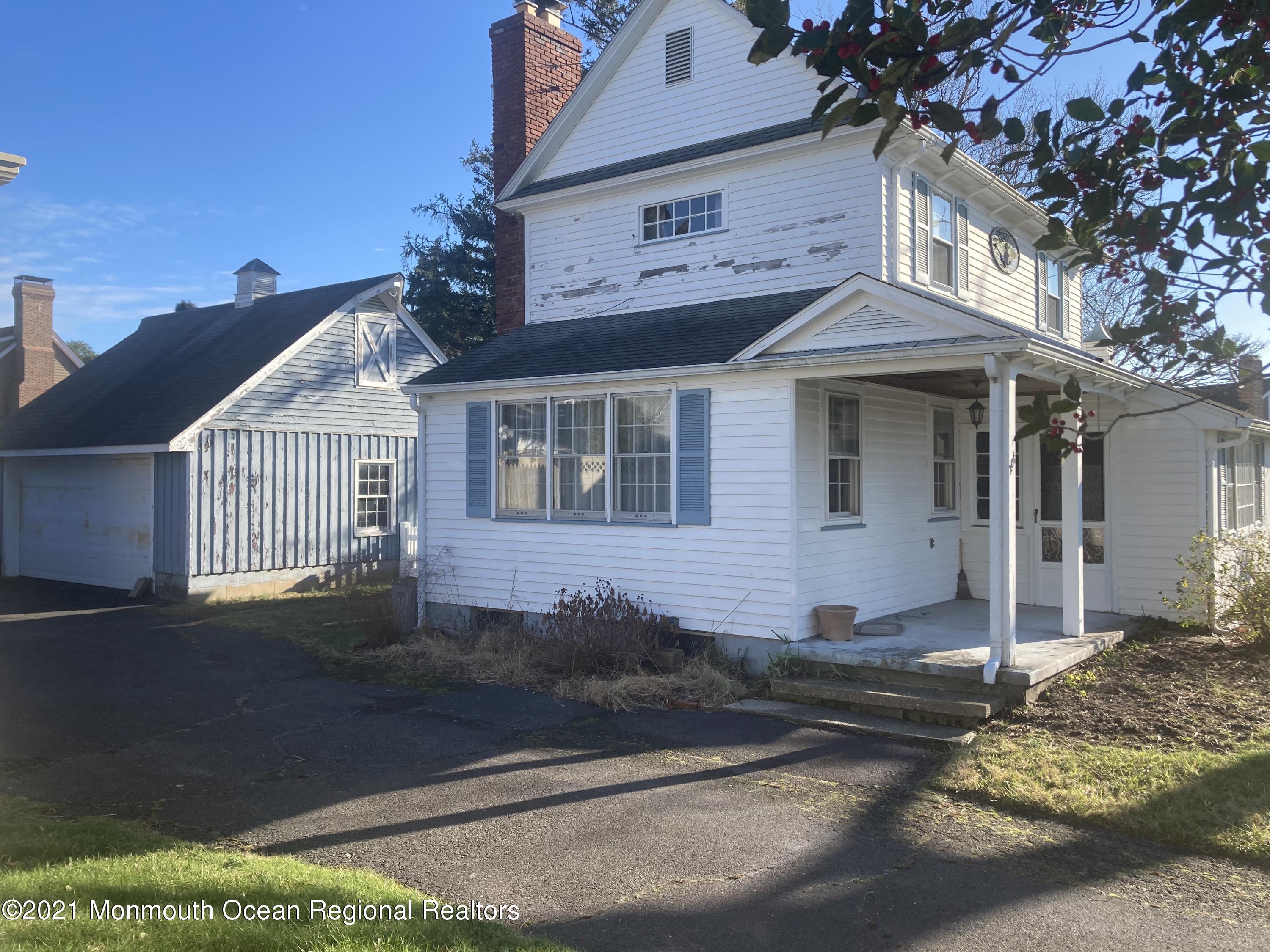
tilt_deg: +1.5
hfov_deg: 63.4
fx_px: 1027
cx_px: 635
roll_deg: -0.2
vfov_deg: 49.7
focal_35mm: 28
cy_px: 476
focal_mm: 3.99
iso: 20
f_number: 1.8
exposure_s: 1/813
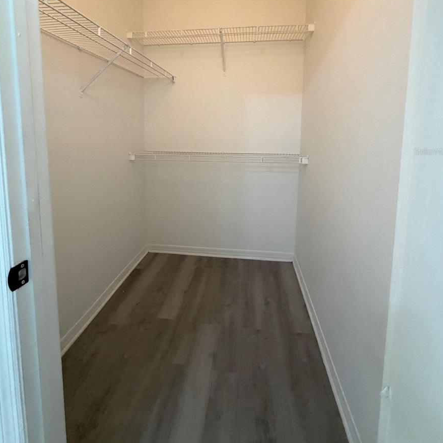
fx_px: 246
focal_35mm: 17
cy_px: 151
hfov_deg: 84.0
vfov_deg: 81.4
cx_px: 222
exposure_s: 1/60
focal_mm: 2.22
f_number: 2.2
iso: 250
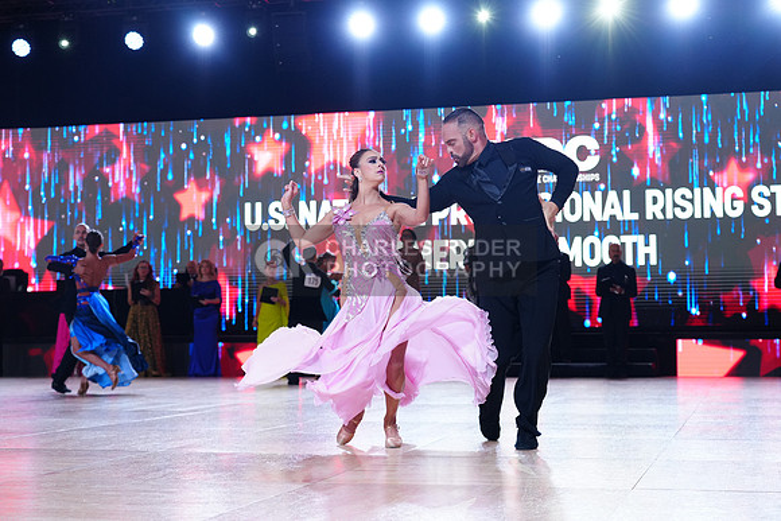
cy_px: 260
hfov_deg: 33.4
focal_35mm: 60
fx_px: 1302
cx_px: 390
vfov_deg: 22.6
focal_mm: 60
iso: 1250
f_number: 4
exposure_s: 1/500
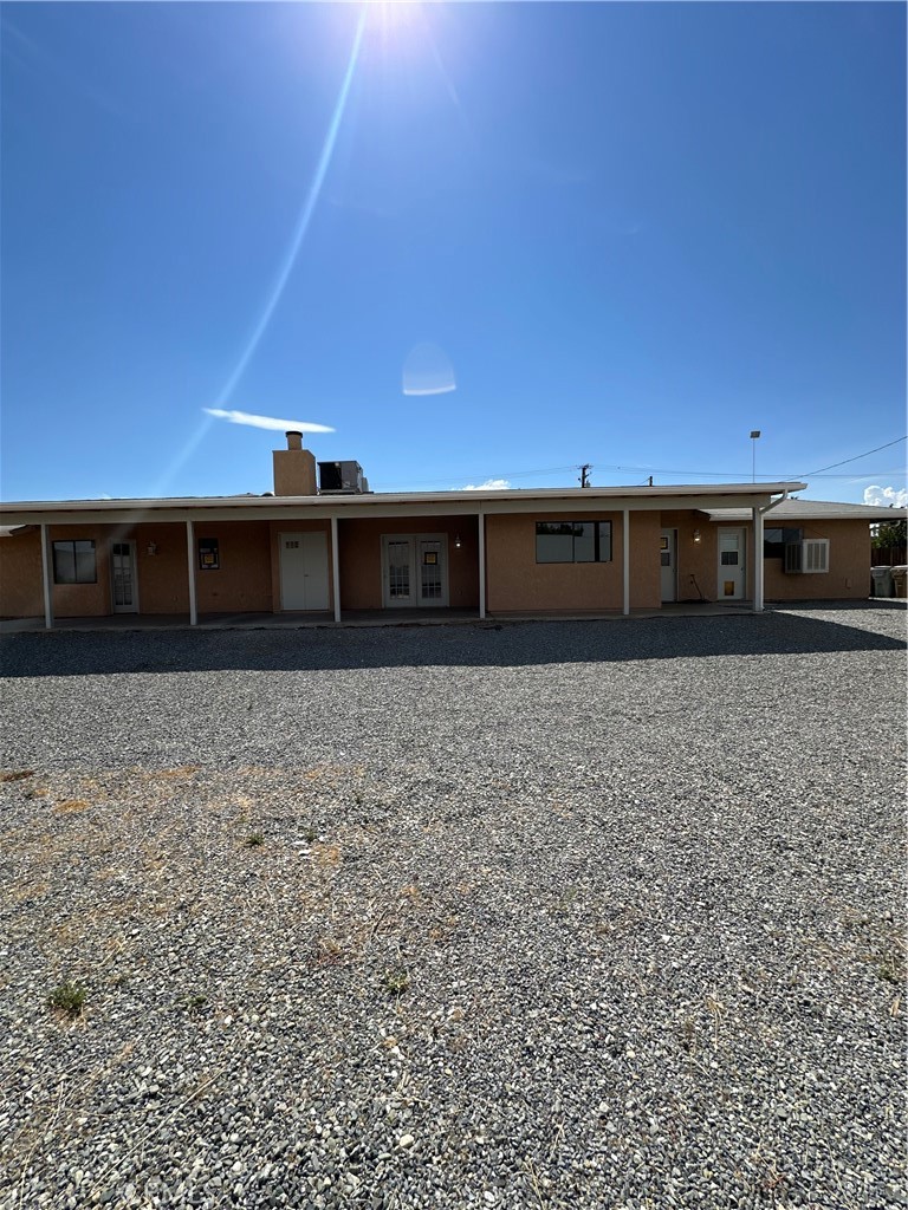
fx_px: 490
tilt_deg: +0.8
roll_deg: +0.9
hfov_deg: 85.7
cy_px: 605
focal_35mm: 14
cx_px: 454
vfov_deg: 102.1
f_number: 2.2
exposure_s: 1/2564
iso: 50
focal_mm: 2.22
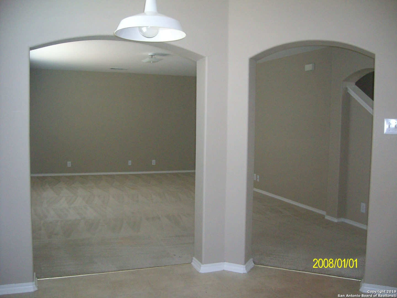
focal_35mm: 35
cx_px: 198
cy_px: 149
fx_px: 401
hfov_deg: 52.6
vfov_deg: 40.7
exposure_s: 1/40
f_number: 2.8
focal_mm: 5.8
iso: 200
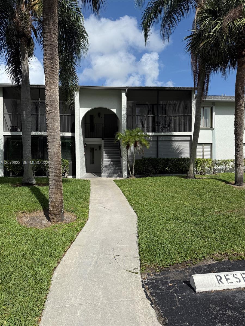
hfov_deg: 56.8
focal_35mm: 24
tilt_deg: +1.2
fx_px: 226
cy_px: 163
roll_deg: +0.9
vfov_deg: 71.6
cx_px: 122
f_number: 1.78
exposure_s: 1/6711
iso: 80
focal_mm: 6.76
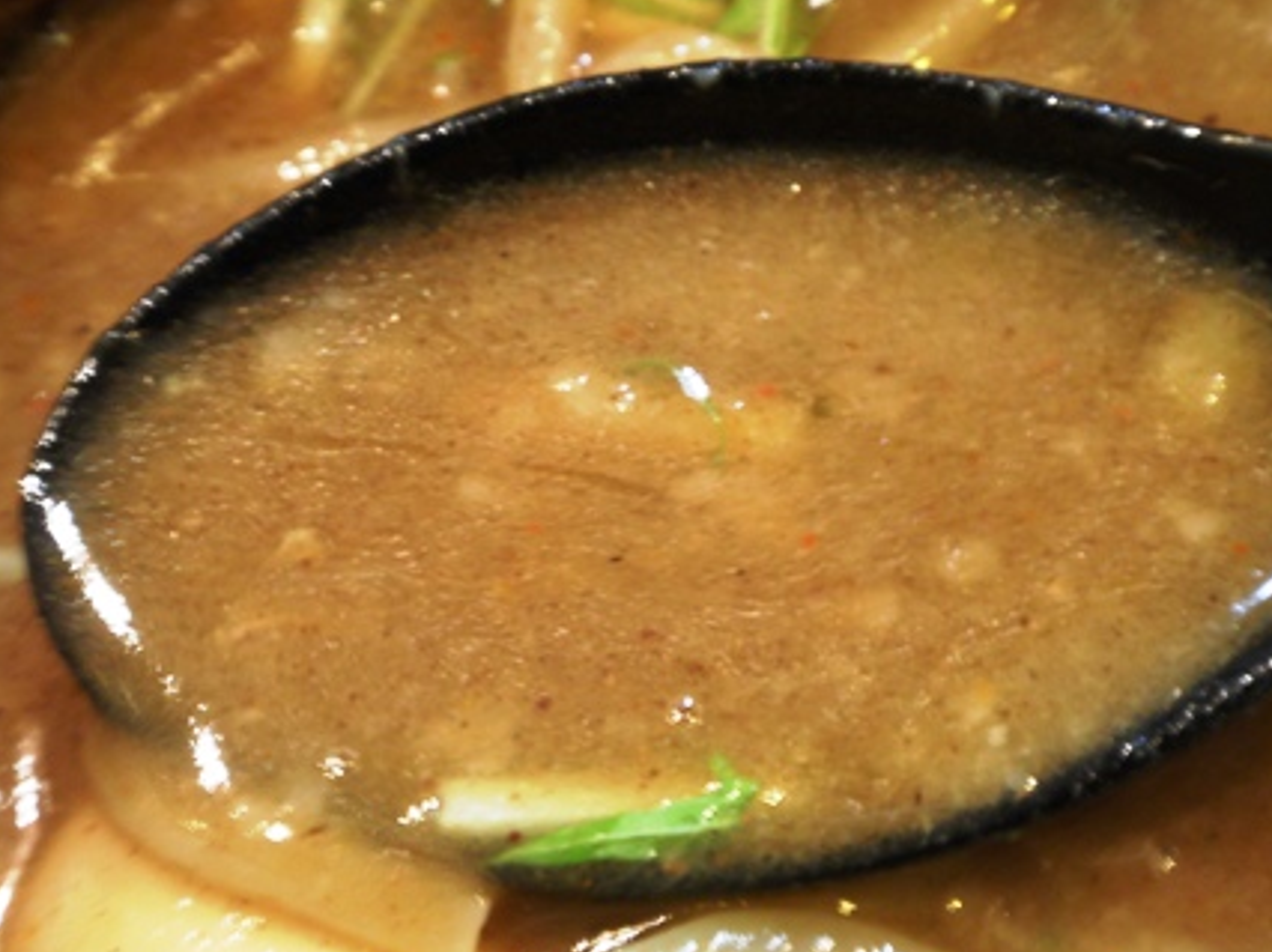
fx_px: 2093
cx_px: 635
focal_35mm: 57
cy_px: 460
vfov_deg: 25.6
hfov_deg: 33.8
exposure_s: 1/2
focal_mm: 9.1
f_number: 4.3
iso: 100
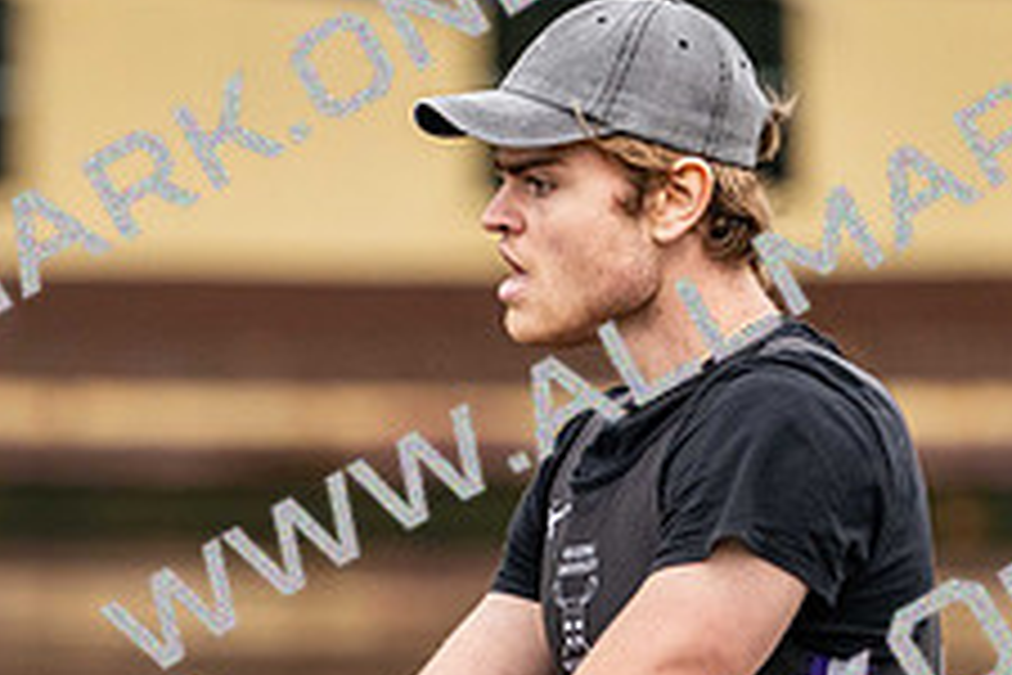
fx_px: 29008
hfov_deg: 2.0
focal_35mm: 1032
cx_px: -225
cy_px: 745
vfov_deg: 1.3
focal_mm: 400
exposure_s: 1/2500
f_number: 4.5
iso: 1400
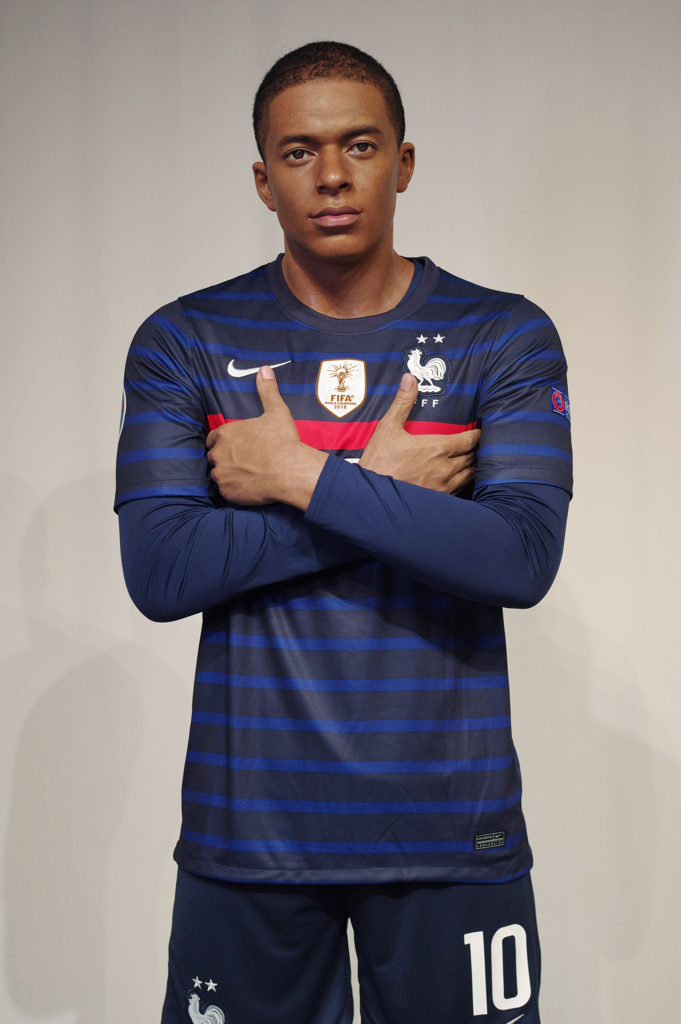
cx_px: 340
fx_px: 1478
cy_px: 512
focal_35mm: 52
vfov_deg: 38.2
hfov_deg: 25.9
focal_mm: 35
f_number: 5
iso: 800
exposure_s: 1/200
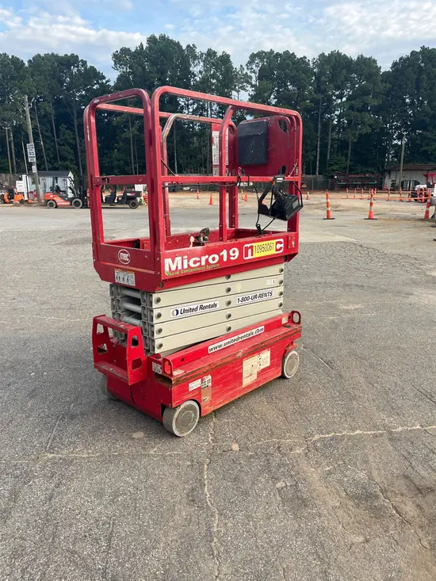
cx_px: 218
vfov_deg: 67.3
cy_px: 290
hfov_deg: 53.1
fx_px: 437
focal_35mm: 26
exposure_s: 1/705
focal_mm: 5.1
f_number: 1.6
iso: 50
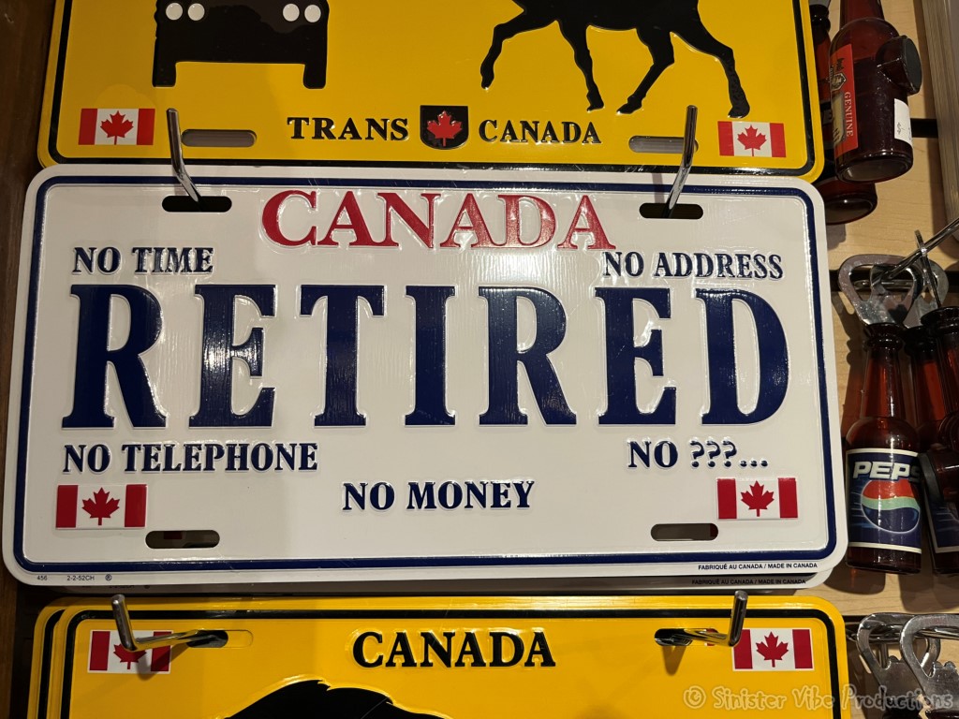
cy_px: 360
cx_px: 480
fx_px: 720
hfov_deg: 67.3
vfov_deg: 53.1
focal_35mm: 26
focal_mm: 5.1
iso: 80
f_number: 1.6
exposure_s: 1/60
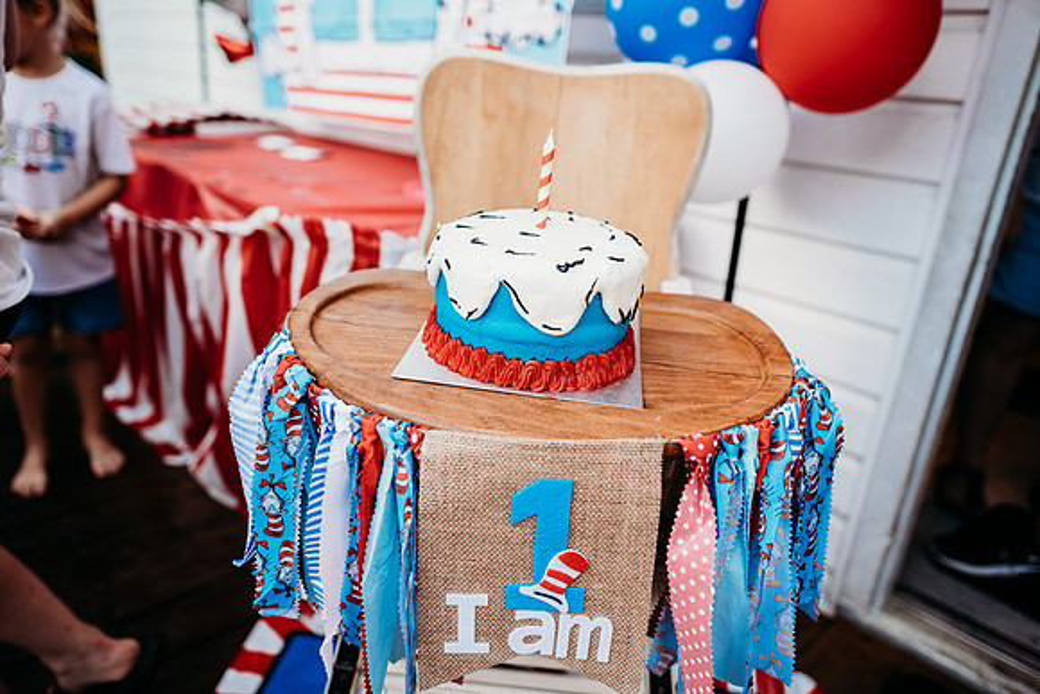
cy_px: 347
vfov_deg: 53.2
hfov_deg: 73.7
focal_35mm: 24
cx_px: 520
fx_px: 693
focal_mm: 24
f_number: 2.5
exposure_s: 1/200
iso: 320
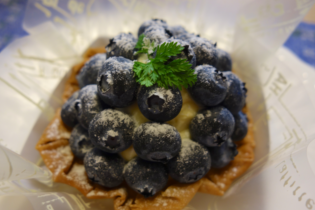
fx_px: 254
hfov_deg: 63.7
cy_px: 105
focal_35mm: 29
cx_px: 155
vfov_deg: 45.0
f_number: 3.5
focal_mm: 10.4
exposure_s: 1/8
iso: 160
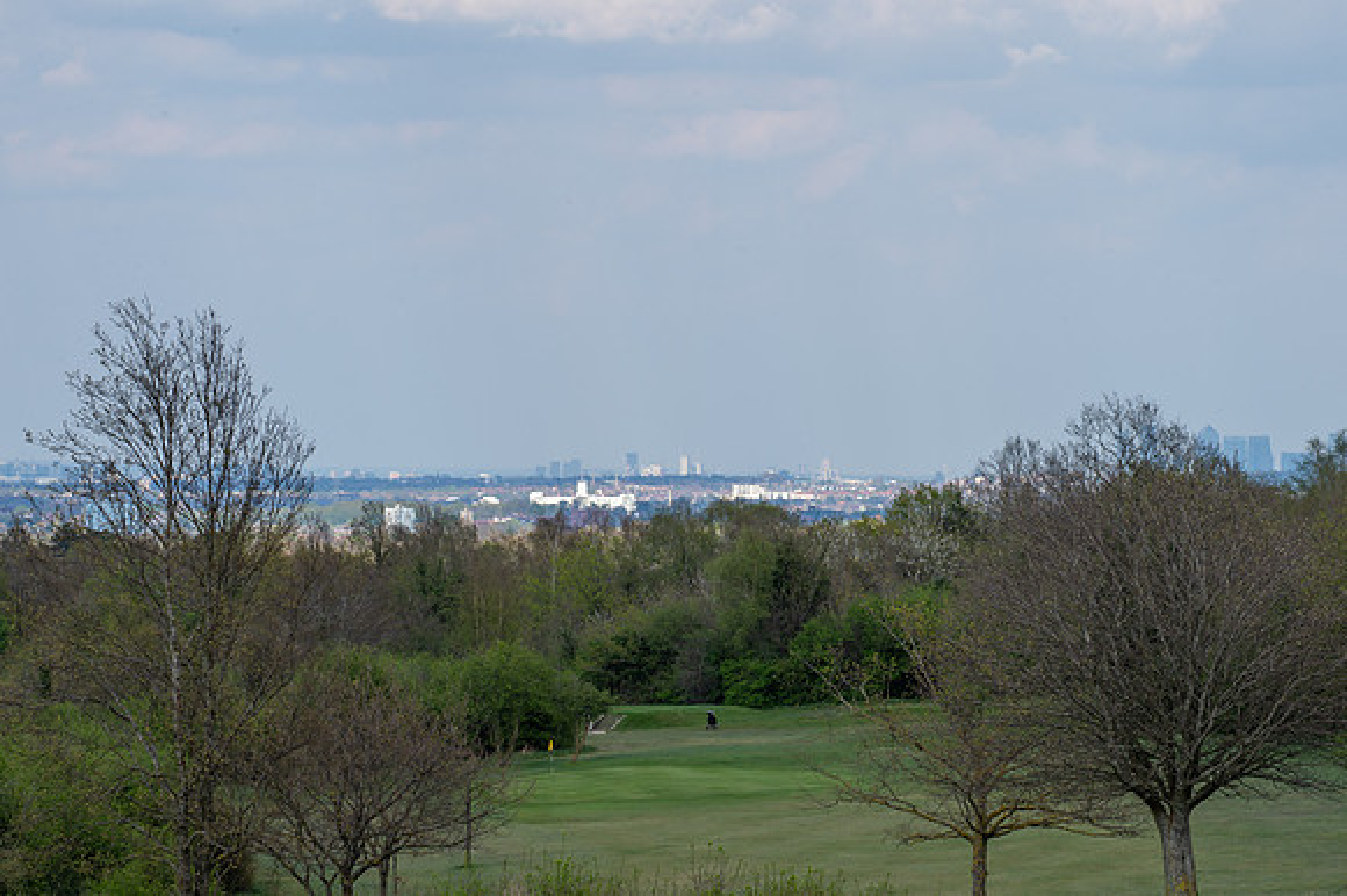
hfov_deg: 8.9
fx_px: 8637
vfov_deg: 5.9
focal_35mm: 231
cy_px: 477
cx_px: 697
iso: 100
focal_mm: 210
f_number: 14
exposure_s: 1/100
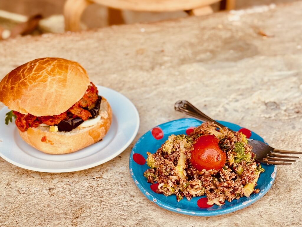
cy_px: 114
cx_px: 151
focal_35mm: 48
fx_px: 419
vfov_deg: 30.3
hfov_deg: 39.7
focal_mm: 6.76
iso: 64
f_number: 1.78
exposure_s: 1/719
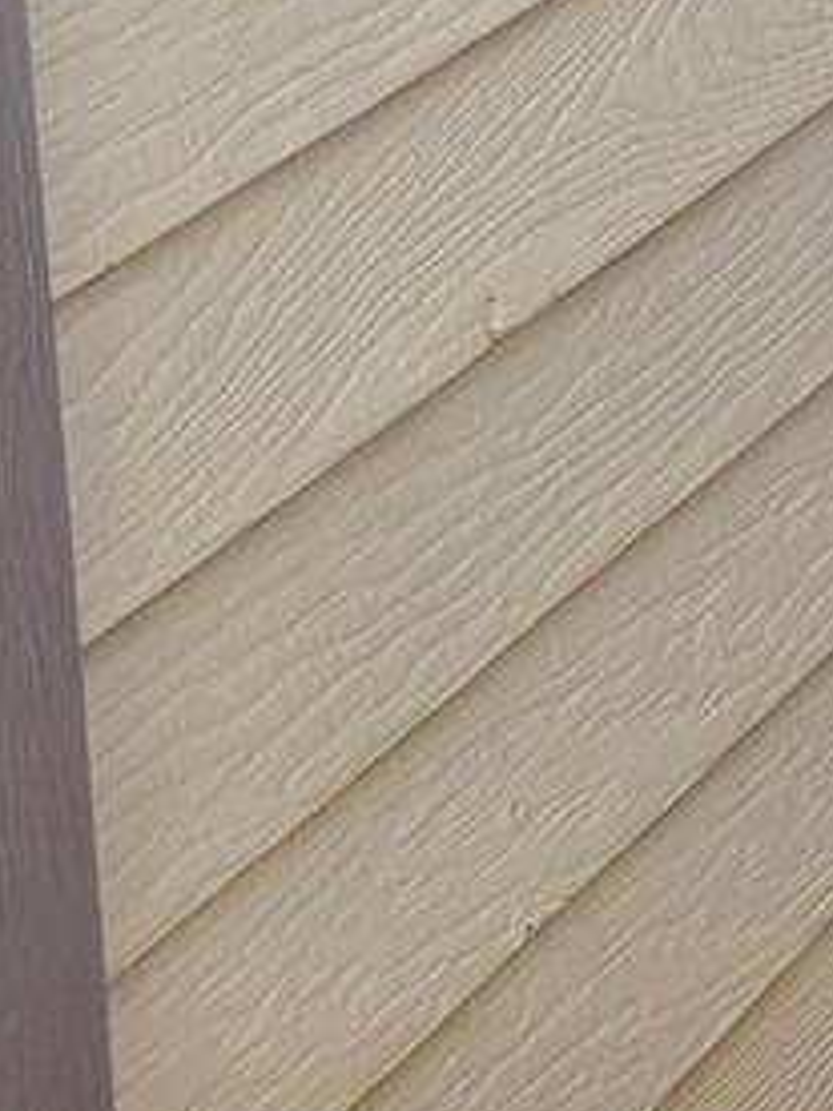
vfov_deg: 13.6
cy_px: -954
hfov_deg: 10.6
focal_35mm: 128
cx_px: 1698
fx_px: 4107
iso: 50
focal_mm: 5.4
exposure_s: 1/180
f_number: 1.8
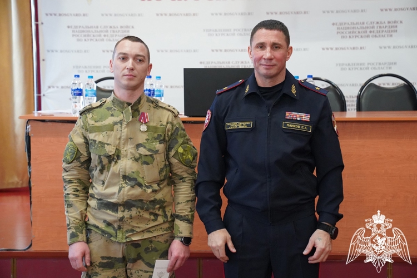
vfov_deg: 19.5
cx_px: 208
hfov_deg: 28.8
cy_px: 139
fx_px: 811
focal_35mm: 70
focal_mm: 70
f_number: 4
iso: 10000
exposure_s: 1/160
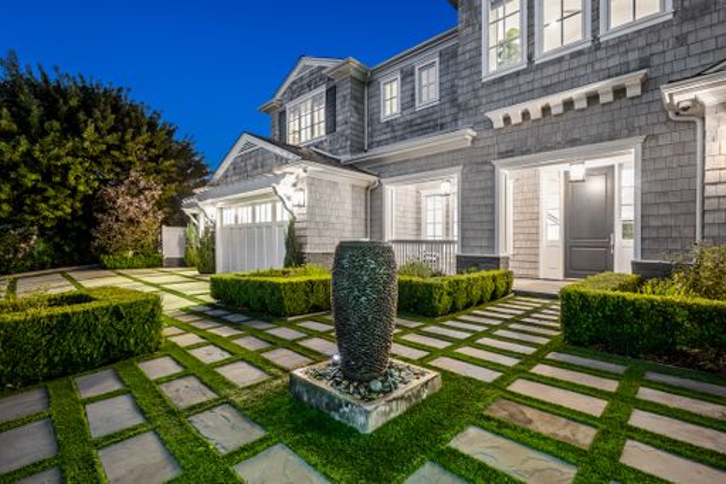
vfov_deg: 72.0
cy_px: 242
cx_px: 363
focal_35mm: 16
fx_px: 333
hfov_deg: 95.0
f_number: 8
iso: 125
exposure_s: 10
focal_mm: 16.5
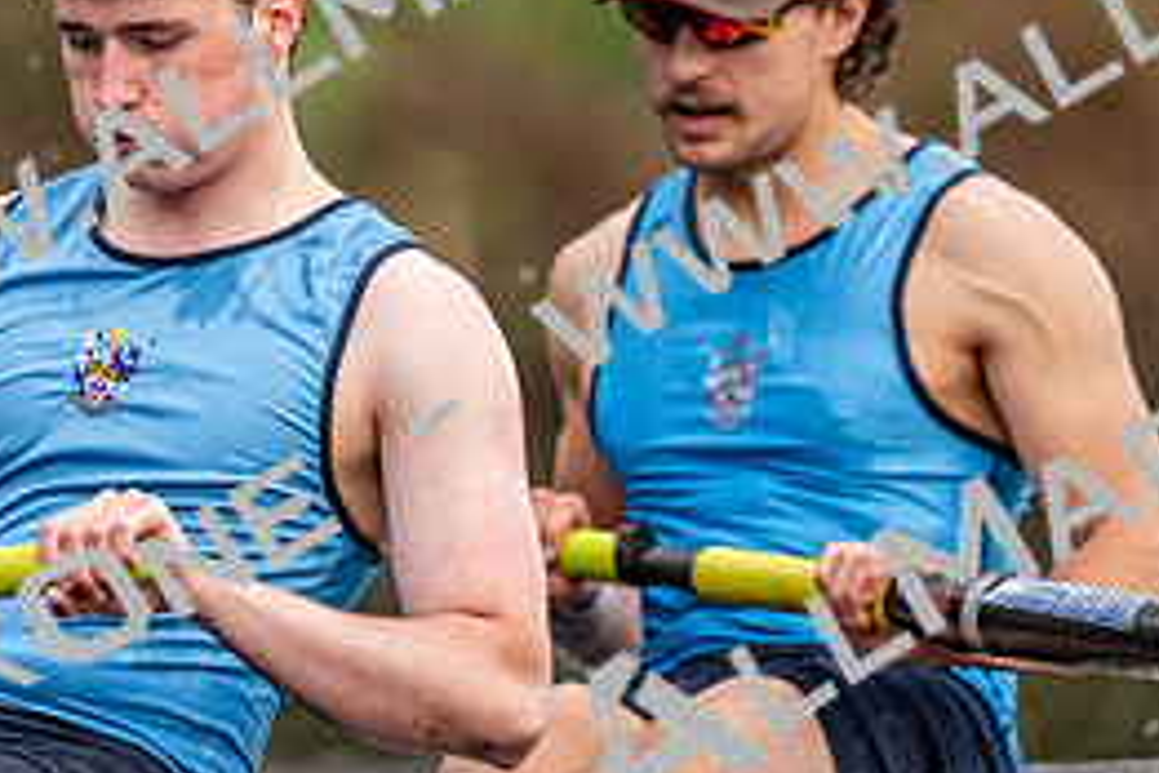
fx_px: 42847
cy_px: 442
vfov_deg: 1.0
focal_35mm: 1331
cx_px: 209
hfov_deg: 1.5
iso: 1600
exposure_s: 1/2500
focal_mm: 600
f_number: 4
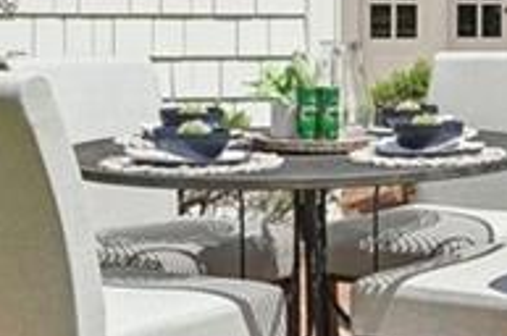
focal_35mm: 88
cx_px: 586
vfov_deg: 15.3
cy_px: 12
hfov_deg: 21.8
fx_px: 1232
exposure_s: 1/1000
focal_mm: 16.5
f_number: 8
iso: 400
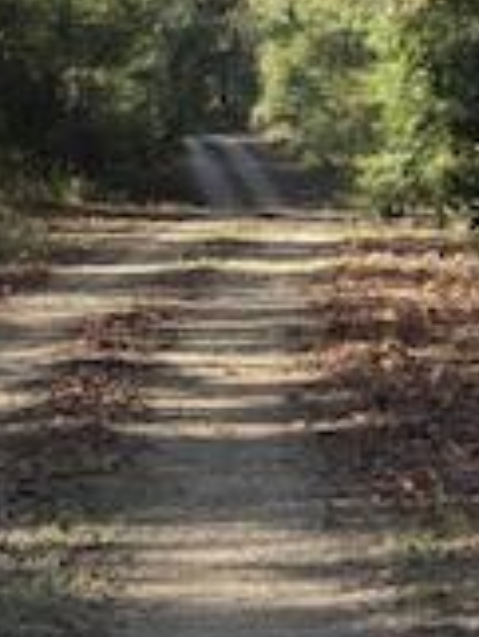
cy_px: 91
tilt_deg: +0.6
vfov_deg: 13.7
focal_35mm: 143
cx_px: 257
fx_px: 2635
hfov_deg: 10.4
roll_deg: +0.4
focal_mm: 6.76
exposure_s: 1/875
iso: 64
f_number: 1.78
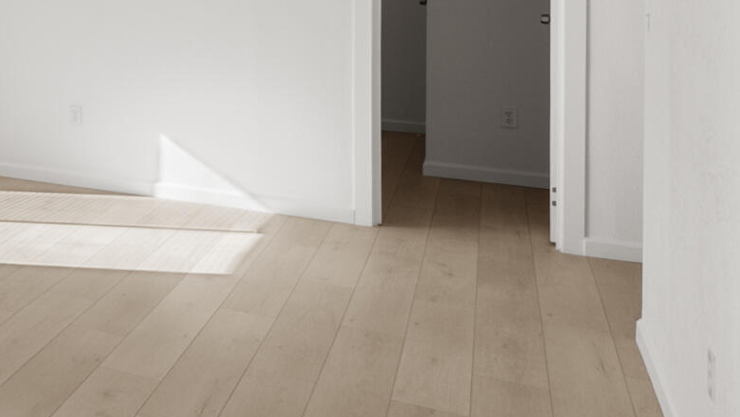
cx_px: -343
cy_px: -49
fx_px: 1060
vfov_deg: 21.1
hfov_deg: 27.7
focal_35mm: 54
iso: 200
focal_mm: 16
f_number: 8
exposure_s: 1/40
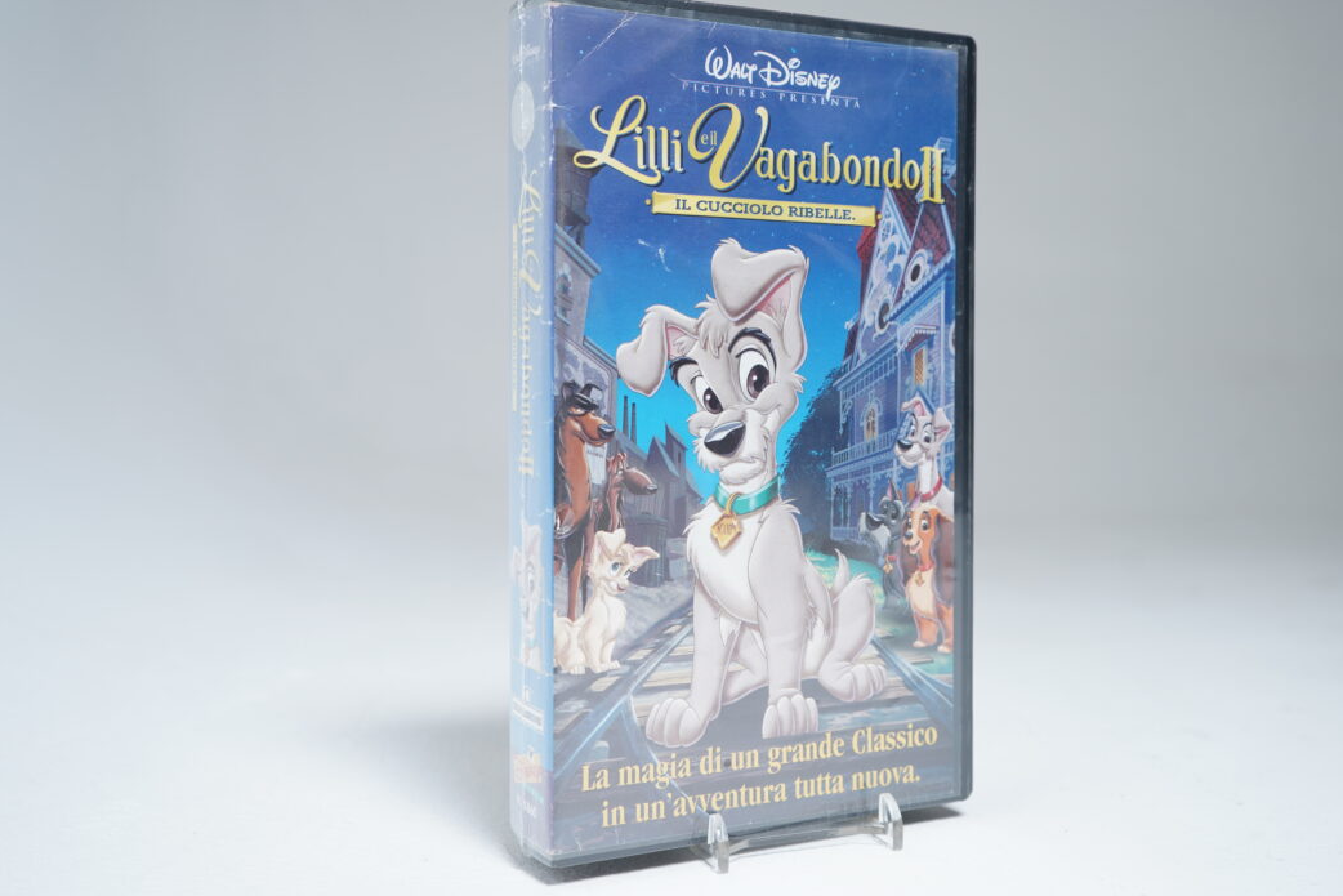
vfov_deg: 35.0
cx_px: 750
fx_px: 1418
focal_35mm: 38
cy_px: 411
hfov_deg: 50.6
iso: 160
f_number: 5.6
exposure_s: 1/3
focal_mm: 33
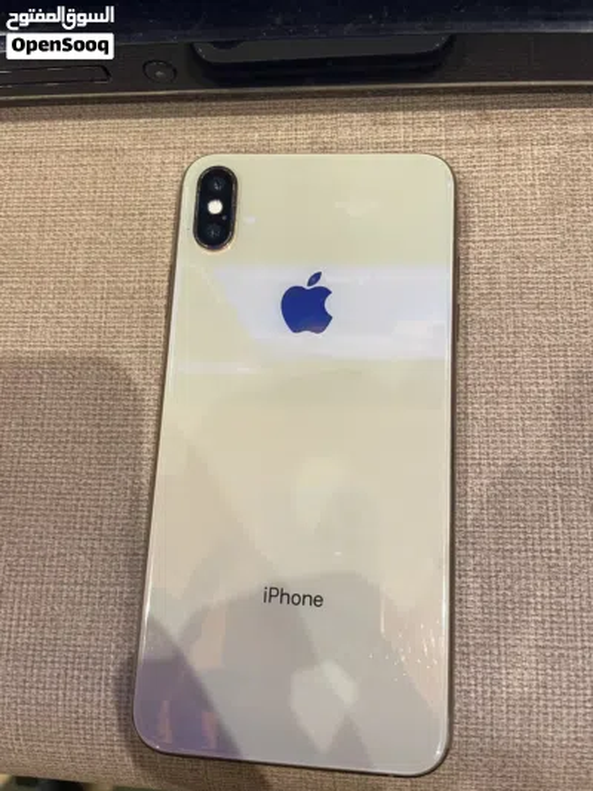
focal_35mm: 26
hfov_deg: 53.1
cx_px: 296
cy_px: 396
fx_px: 594
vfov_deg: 67.3
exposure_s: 1/60
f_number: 1.6
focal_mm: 4.2
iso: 160
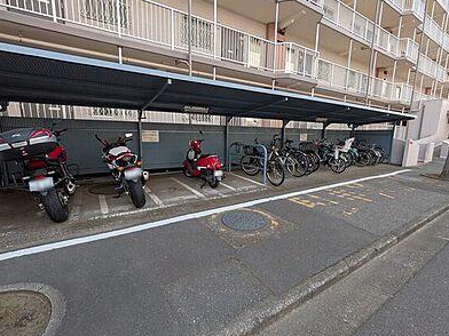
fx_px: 208
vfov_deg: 78.1
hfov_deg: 94.4
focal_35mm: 16
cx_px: 215
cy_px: 167
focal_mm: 1.83
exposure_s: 1/236
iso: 47
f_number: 2.2
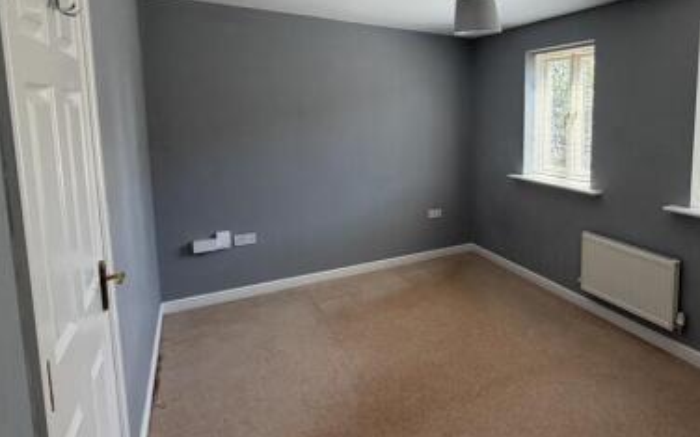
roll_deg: -0.9
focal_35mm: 23
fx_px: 439
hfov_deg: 71.7
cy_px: 161
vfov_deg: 52.4
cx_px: 528
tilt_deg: -6.3
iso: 125
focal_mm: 2.22
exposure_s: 1/121
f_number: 2.2
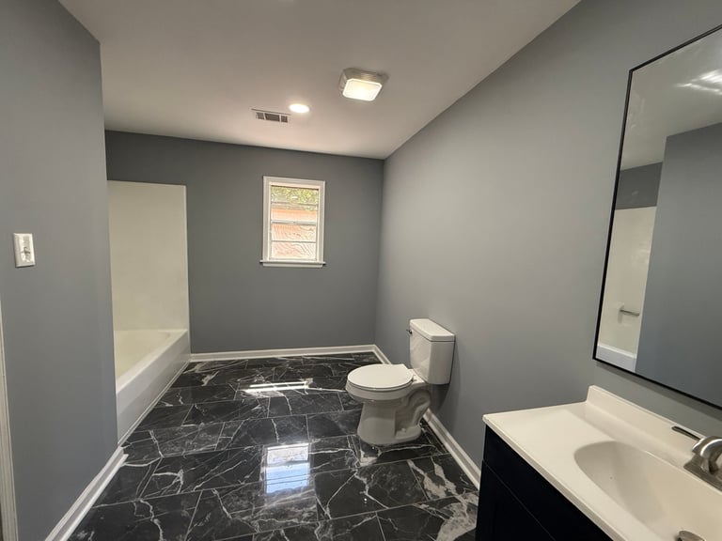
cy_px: 270
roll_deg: -1.8
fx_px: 292
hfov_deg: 102.1
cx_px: 361
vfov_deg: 85.7
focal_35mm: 14
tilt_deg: -4.9
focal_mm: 2.22
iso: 320
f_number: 2.2
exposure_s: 1/120
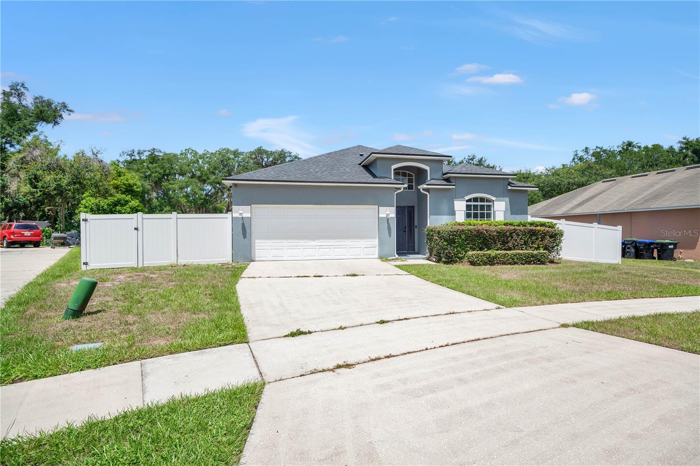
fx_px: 311
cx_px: 350
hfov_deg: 96.7
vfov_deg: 73.7
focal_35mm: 16
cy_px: 233
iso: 800
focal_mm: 16
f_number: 4.5
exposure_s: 1/8000
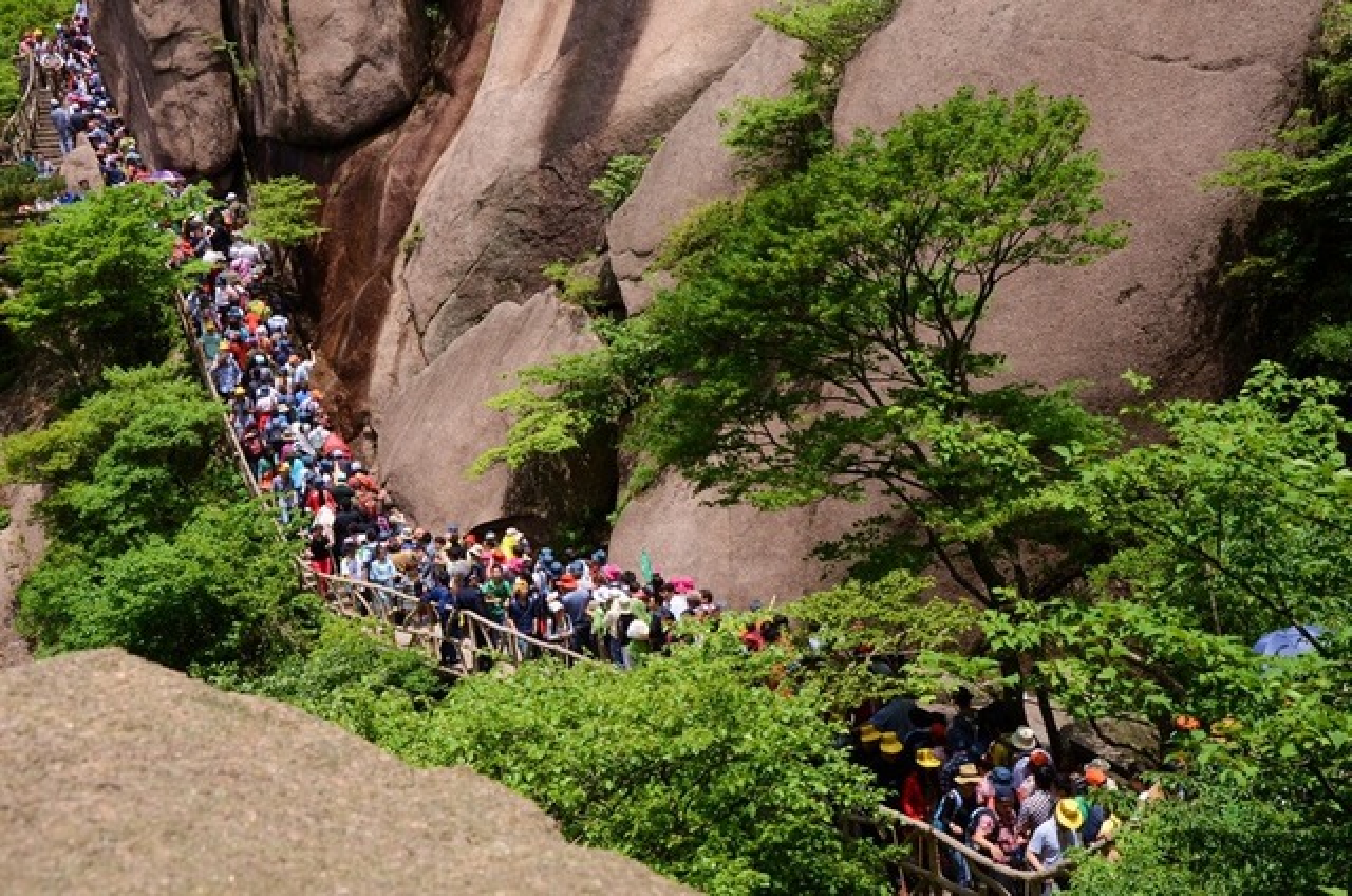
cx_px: 676
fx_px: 1799
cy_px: 448
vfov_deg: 28.0
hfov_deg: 41.2
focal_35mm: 48
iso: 100
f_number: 11
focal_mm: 32
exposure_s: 1/125
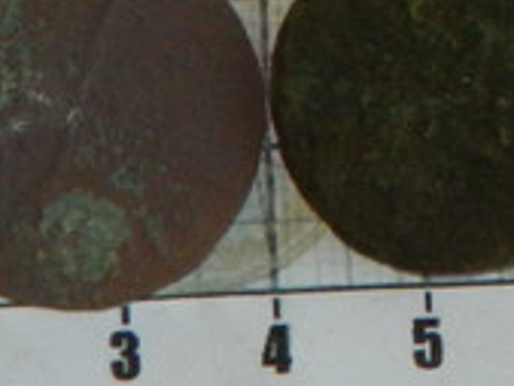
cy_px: -541
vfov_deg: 2.8
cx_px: 1057
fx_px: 7875
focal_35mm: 530
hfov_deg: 3.7
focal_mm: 15.1
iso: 200
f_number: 4.2
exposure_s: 1/50
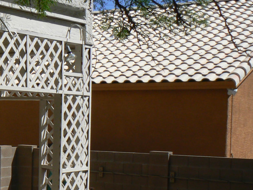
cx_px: -43
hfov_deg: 21.1
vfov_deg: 16.8
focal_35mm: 87
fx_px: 636
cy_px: 169
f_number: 6.3
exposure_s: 1/500
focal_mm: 6
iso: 80
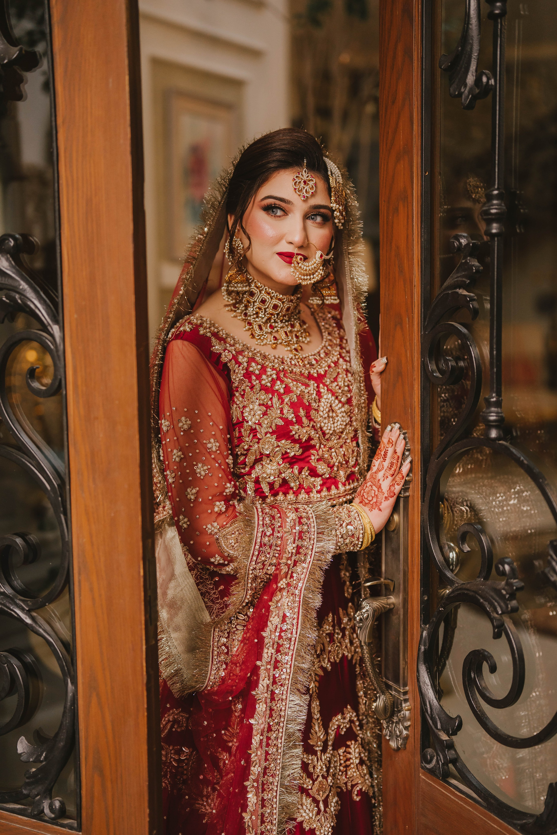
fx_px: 1160
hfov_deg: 27.0
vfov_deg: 39.6
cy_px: 418
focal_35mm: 50
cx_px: 278
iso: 1000
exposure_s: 1/200
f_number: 1.8
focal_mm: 50
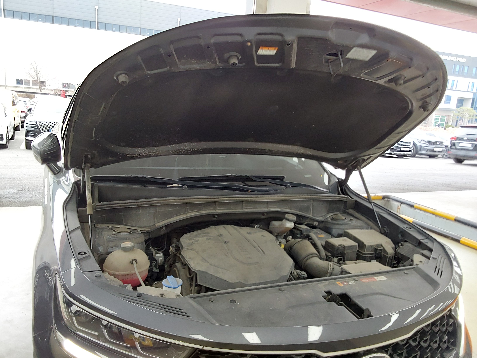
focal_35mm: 28
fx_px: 386
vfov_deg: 49.7
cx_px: 238
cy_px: 179
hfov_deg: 63.4
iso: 125
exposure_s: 1/60
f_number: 1.9
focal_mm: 2.91
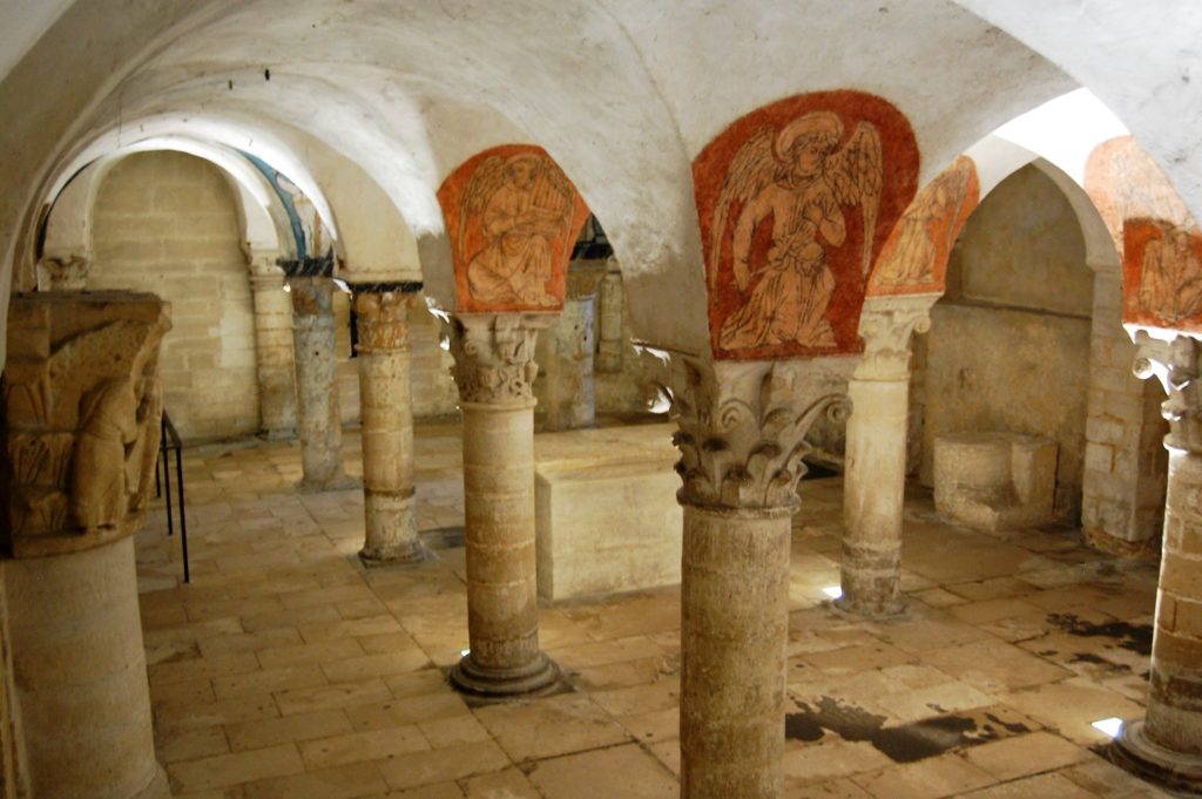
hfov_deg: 53.2
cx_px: 601
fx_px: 1201
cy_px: 400
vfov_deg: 36.8
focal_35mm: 36
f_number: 4
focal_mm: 24
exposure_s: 1/1.3
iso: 800
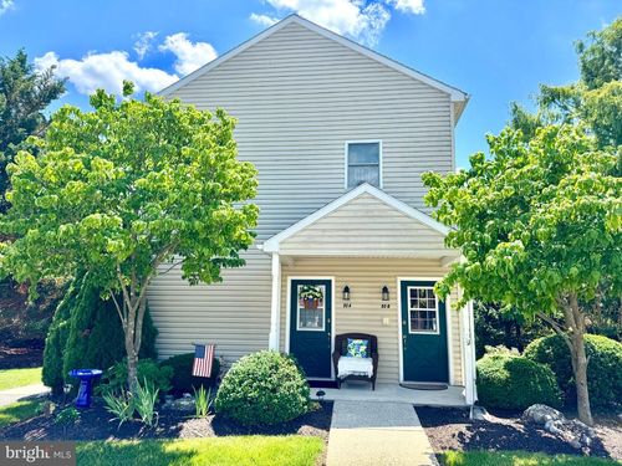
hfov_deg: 71.6
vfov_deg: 56.8
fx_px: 431
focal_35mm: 24
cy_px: 233
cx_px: 311
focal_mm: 6.76
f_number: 1.78
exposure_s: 1/1818
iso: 80
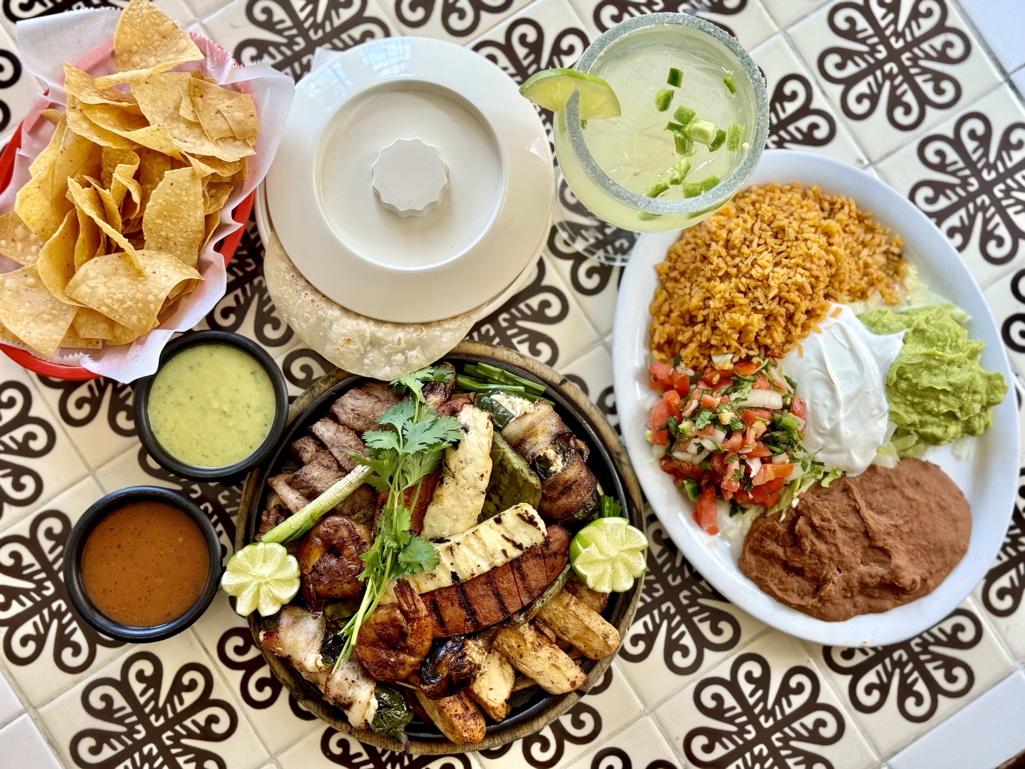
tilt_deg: -83.8
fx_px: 1421
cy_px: 384
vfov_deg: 30.3
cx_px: 512
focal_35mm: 48
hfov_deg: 39.7
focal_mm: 6.86
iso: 64
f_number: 1.78
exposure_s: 1/60
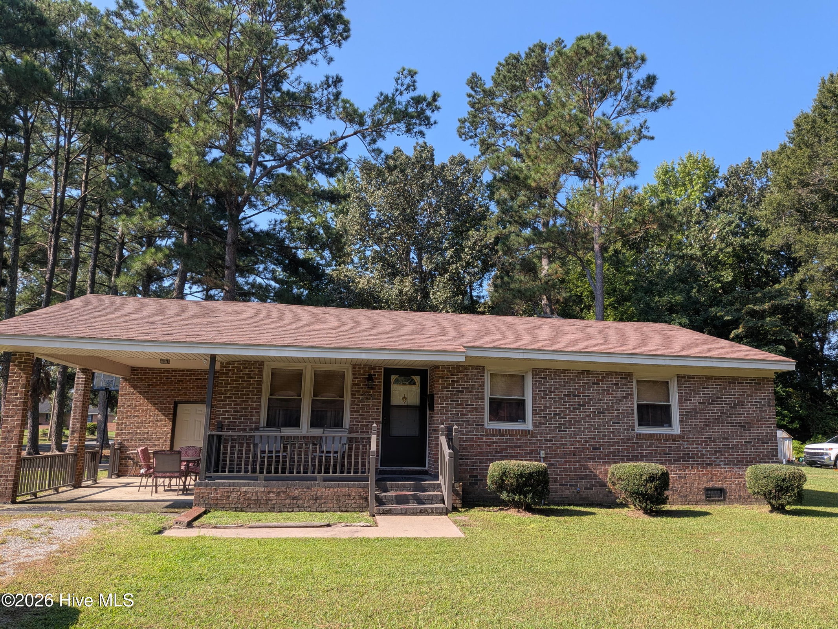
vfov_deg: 56.8
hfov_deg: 71.6
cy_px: 314
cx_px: 419
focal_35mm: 24
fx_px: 581
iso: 30
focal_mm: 4.53
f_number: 1.7
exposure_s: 1/836
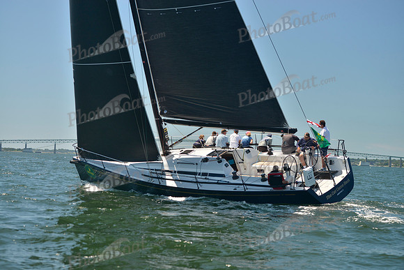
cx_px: 202
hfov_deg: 28.8
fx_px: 786
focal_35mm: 70
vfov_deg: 19.5
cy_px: 135
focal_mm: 70
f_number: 3.5
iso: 280
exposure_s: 1/1250
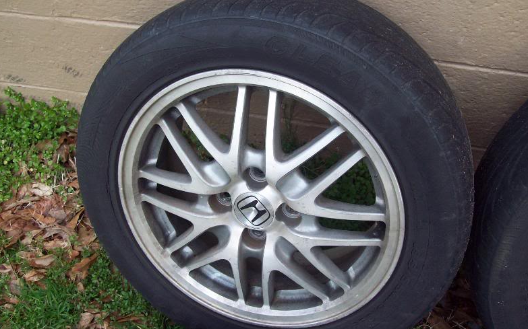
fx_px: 561
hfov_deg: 50.4
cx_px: 261
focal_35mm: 39
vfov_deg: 32.7
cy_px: 158
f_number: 2.7
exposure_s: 1/64
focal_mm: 6
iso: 80
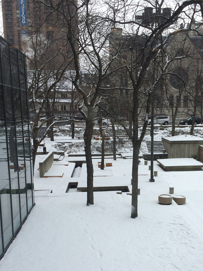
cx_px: 133
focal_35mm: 40
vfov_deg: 46.3
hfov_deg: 35.6
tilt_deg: -10.4
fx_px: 313
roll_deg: +1.1
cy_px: 171
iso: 32
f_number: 2.2
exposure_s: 1/570
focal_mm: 4.15
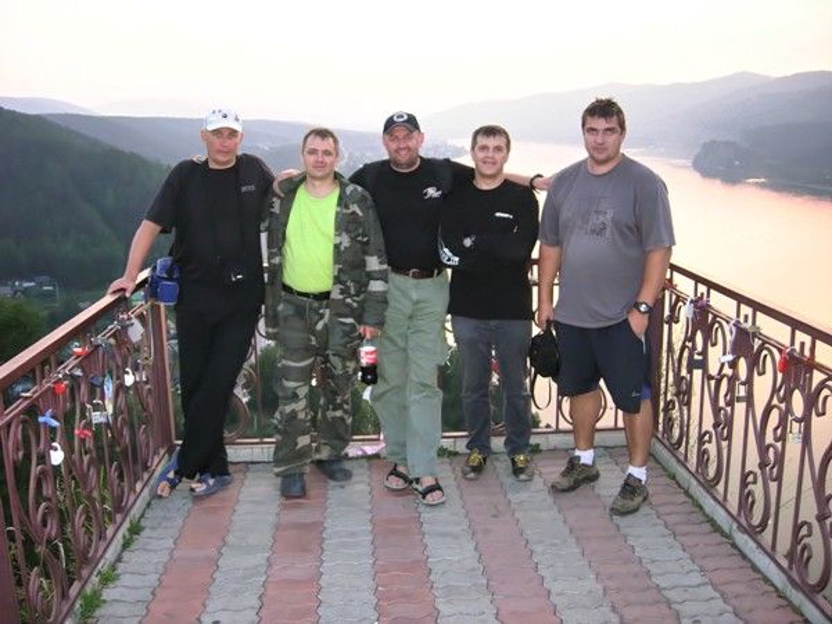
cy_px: 312
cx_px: 416
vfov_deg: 39.7
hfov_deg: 51.4
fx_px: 865
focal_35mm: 36
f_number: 2.7
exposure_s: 1/128
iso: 200
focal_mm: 7.5
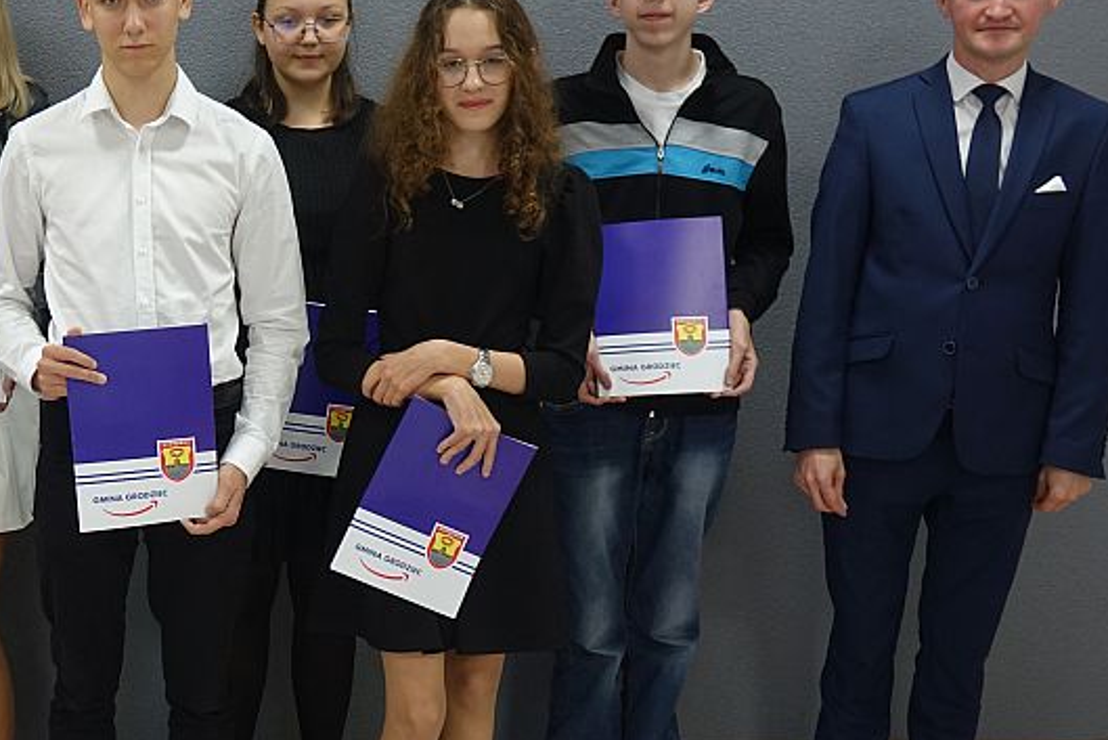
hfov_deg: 31.6
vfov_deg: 22.6
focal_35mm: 60
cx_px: 84
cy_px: 456
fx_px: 1847
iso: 400
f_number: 2.8
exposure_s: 1/40
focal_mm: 11.35
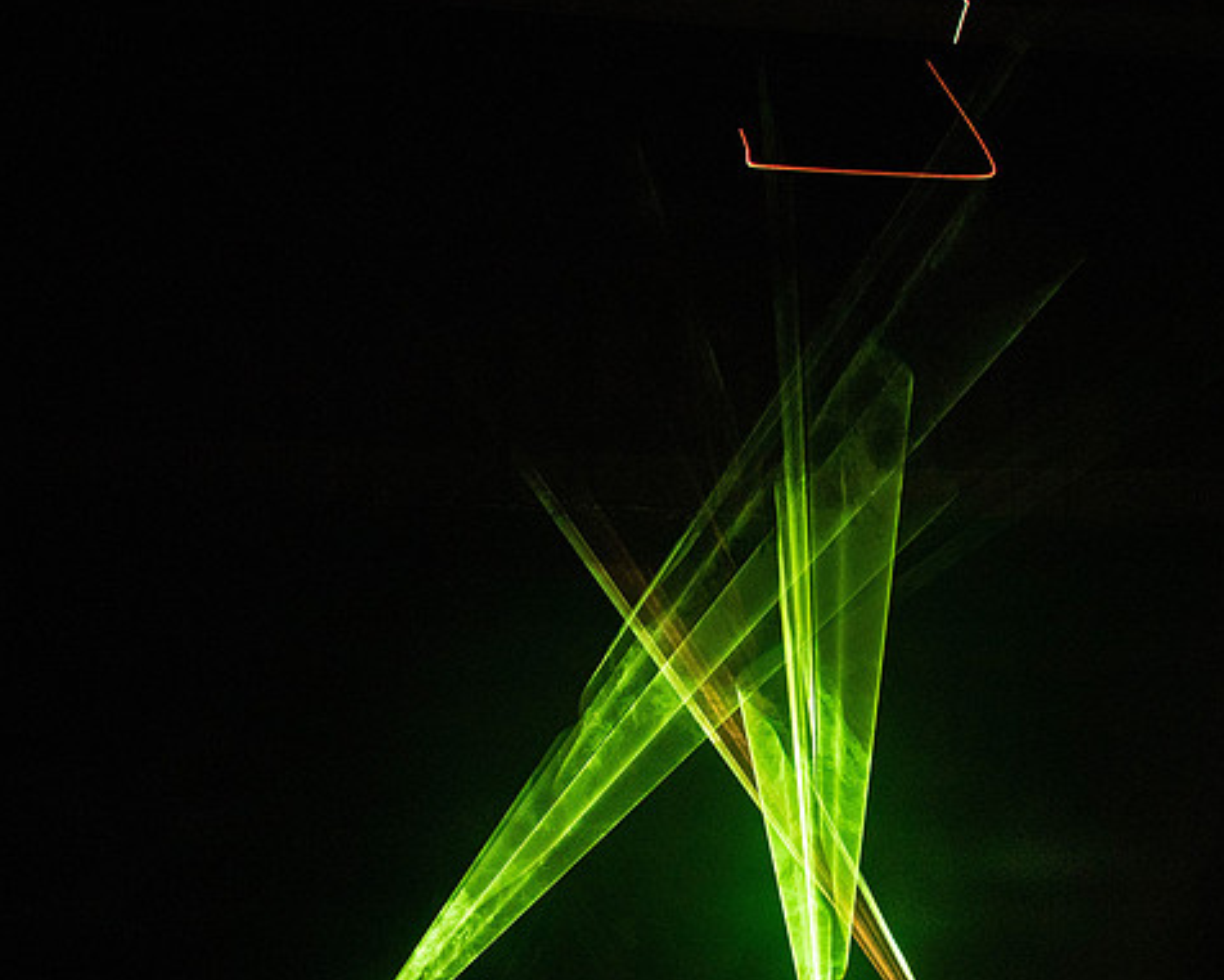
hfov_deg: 23.8
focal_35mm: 80
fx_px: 2899
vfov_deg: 19.2
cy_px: 490
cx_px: 599
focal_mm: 70
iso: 6400
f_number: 5.6
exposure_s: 1/250
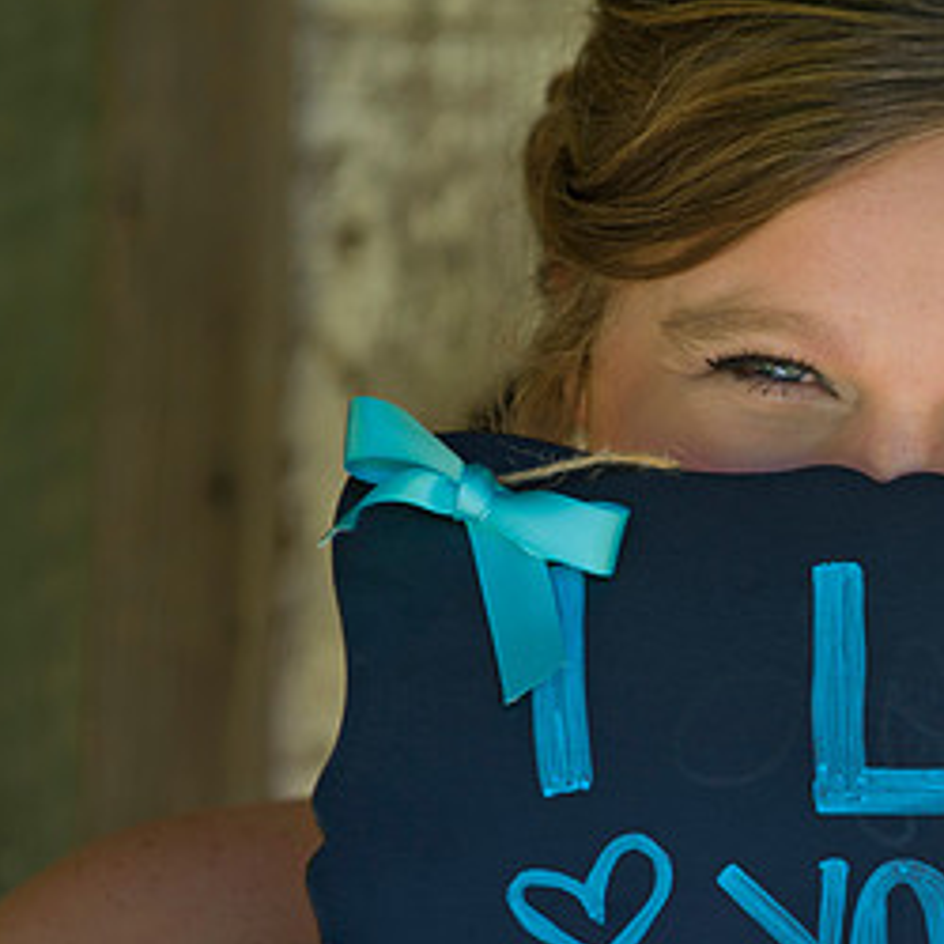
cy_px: 680
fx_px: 10953
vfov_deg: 4.9
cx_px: 899
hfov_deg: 4.9
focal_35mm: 355
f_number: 3.5
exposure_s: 1/160
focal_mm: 180
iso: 200
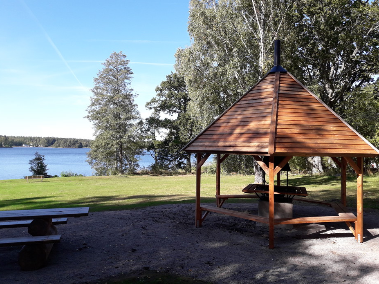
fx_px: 317
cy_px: 140
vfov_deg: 48.2
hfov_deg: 61.7
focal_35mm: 29
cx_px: 194
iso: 40
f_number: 1.9
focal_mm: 3.7
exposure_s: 1/631
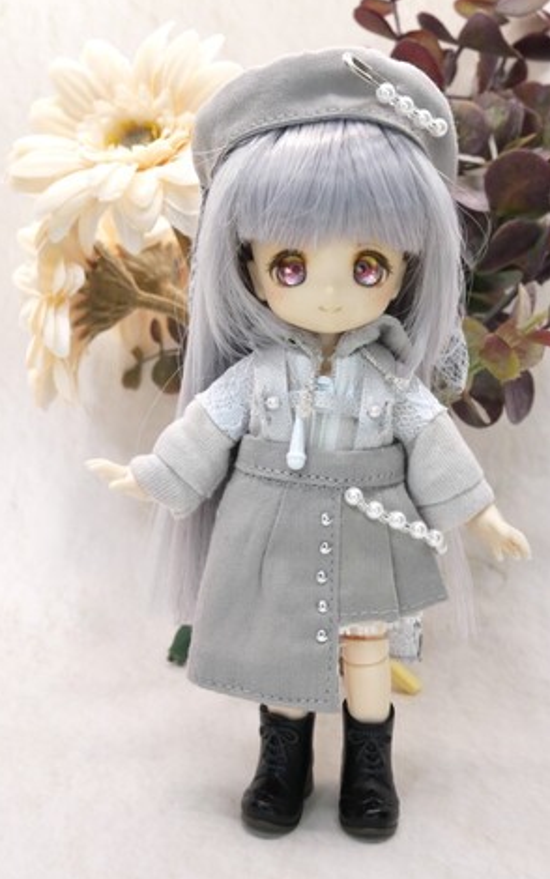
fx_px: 623
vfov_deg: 70.4
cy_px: 438
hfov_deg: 47.4
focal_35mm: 26
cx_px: 326
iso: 200
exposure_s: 1/40
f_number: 5.6
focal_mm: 12
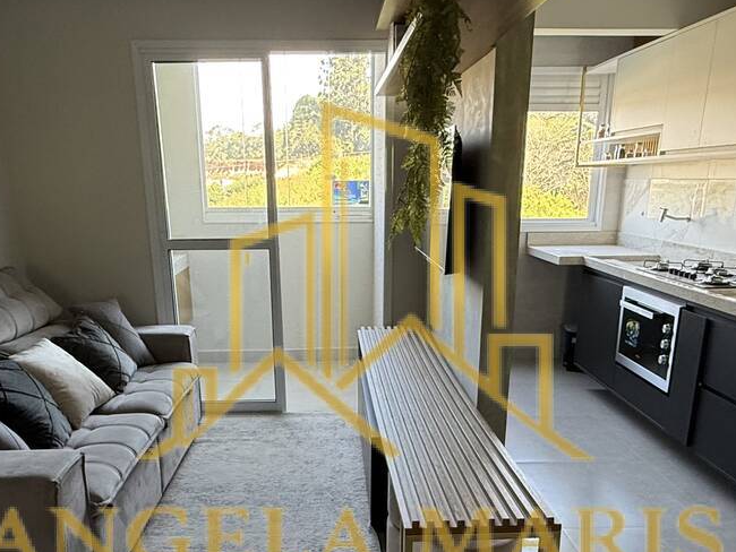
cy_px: 379
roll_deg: +0.9
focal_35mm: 31
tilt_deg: -15.7
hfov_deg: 58.3
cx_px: 353
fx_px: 659
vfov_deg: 44.6
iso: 200
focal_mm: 2.22
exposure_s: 1/99
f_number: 2.2
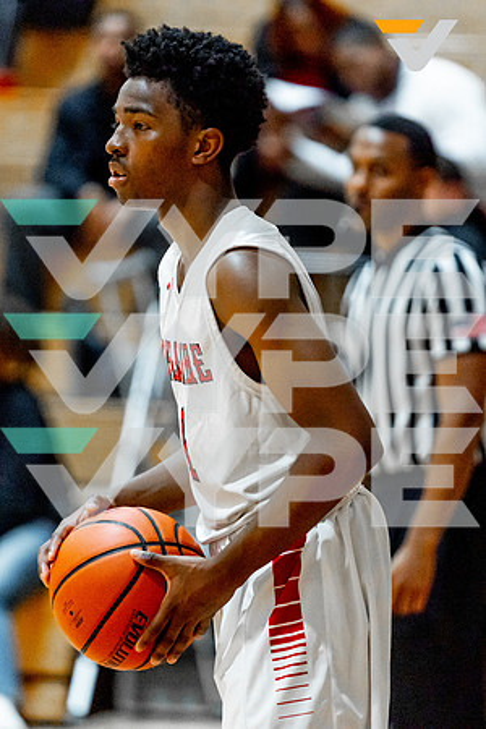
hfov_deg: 4.6
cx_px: 270
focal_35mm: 300
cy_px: 364
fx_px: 6075
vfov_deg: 6.9
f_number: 2.8
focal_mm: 200
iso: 2000
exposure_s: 1/1250
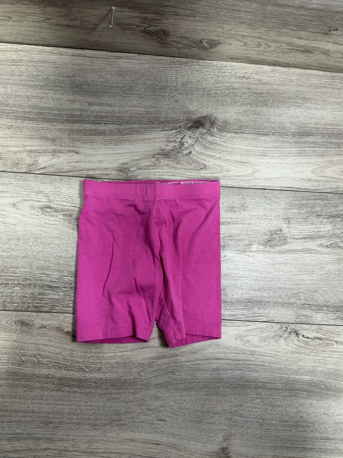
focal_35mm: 29
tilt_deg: -83.6
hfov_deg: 48.2
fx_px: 383
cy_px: 229
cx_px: 172
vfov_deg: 61.7
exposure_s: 1/50
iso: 50
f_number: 1.8
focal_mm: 3
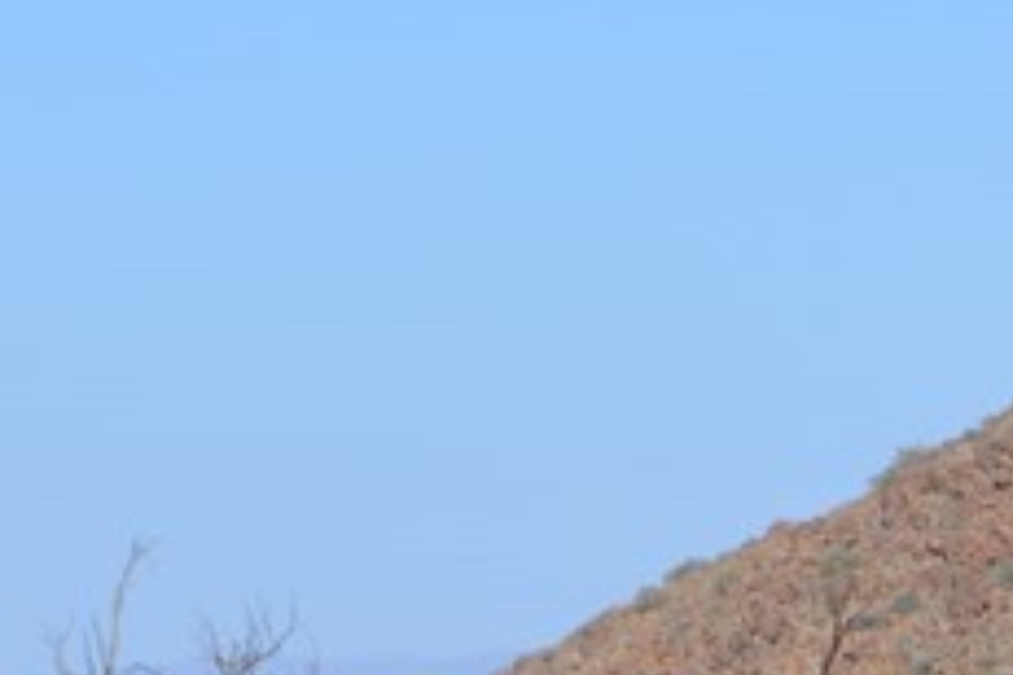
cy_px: 491
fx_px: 10899
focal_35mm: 387
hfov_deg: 5.3
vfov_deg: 3.5
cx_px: 1395
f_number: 7.1
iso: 400
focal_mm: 55
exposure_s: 1/2000
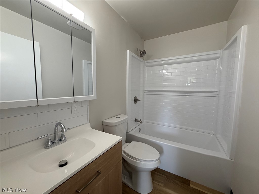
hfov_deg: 102.1
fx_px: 105
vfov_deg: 85.7
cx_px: 130
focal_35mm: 14
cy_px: 97
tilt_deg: -4.7
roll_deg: +0.2
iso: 250
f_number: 2.2
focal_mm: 2.22
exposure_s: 1/120
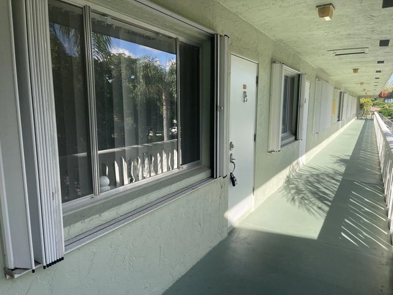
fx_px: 284
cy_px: 148
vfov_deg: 54.9
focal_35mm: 25
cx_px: 196
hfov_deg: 69.4
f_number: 1.6
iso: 32
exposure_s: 1/740
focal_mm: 5.1
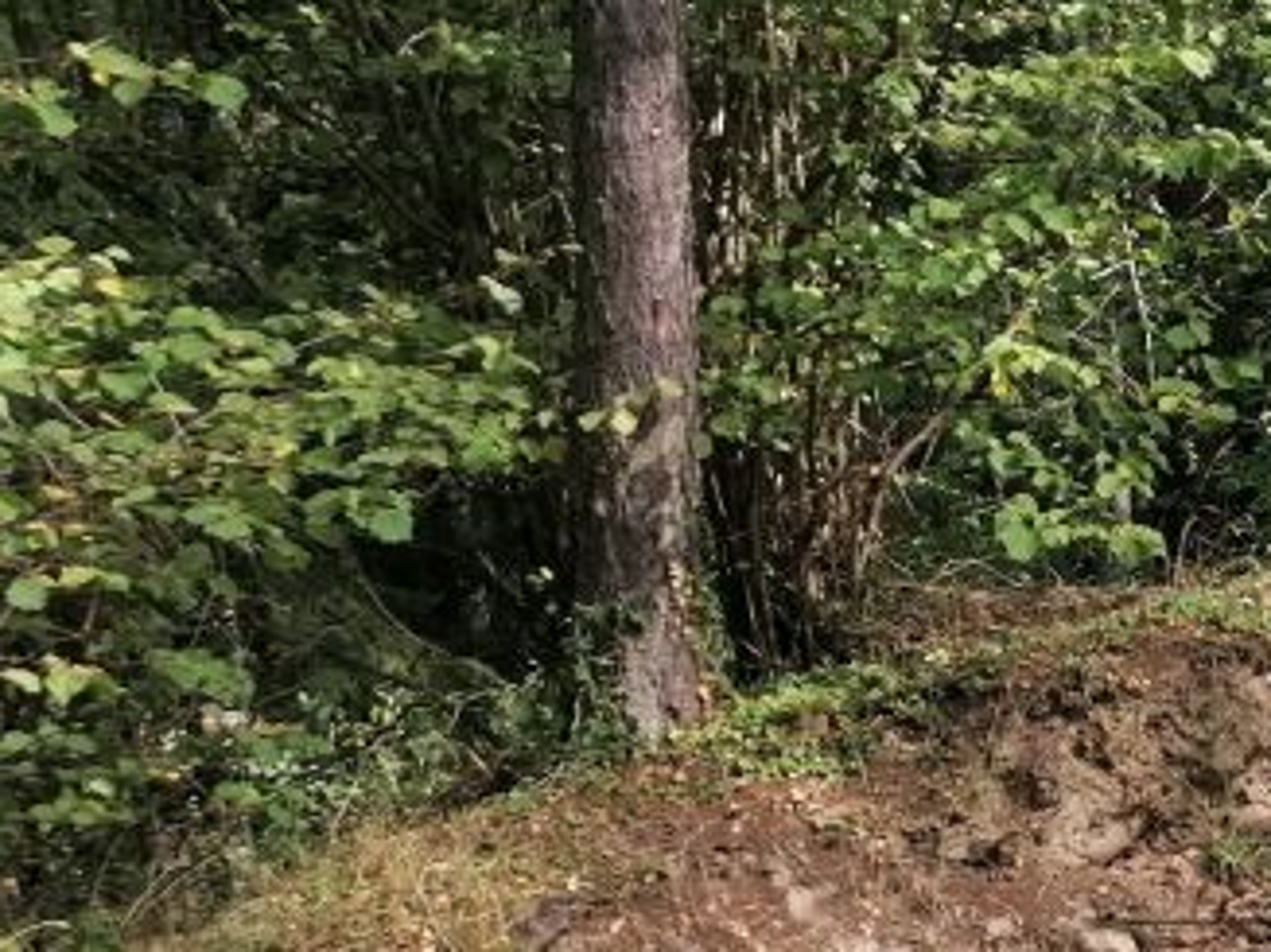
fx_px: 3634
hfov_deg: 17.6
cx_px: 1975
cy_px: 777
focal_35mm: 99
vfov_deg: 14.8
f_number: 1.8
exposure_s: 1/310
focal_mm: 4.75
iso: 50
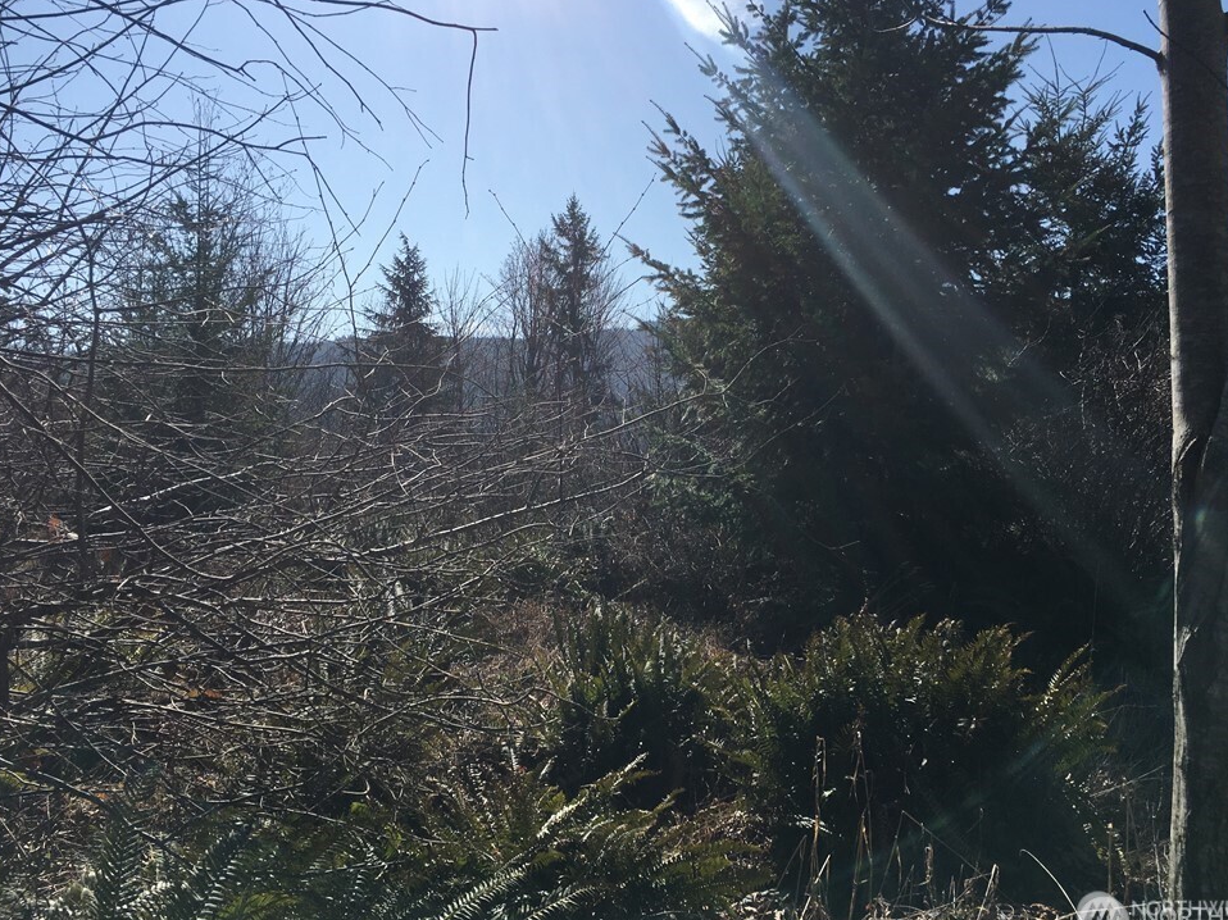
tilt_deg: +1.0
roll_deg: +1.9
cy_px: 459
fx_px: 1099
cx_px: 642
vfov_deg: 45.4
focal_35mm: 31
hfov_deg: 58.3
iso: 25
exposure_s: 1/2481
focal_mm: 4.15
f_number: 2.2
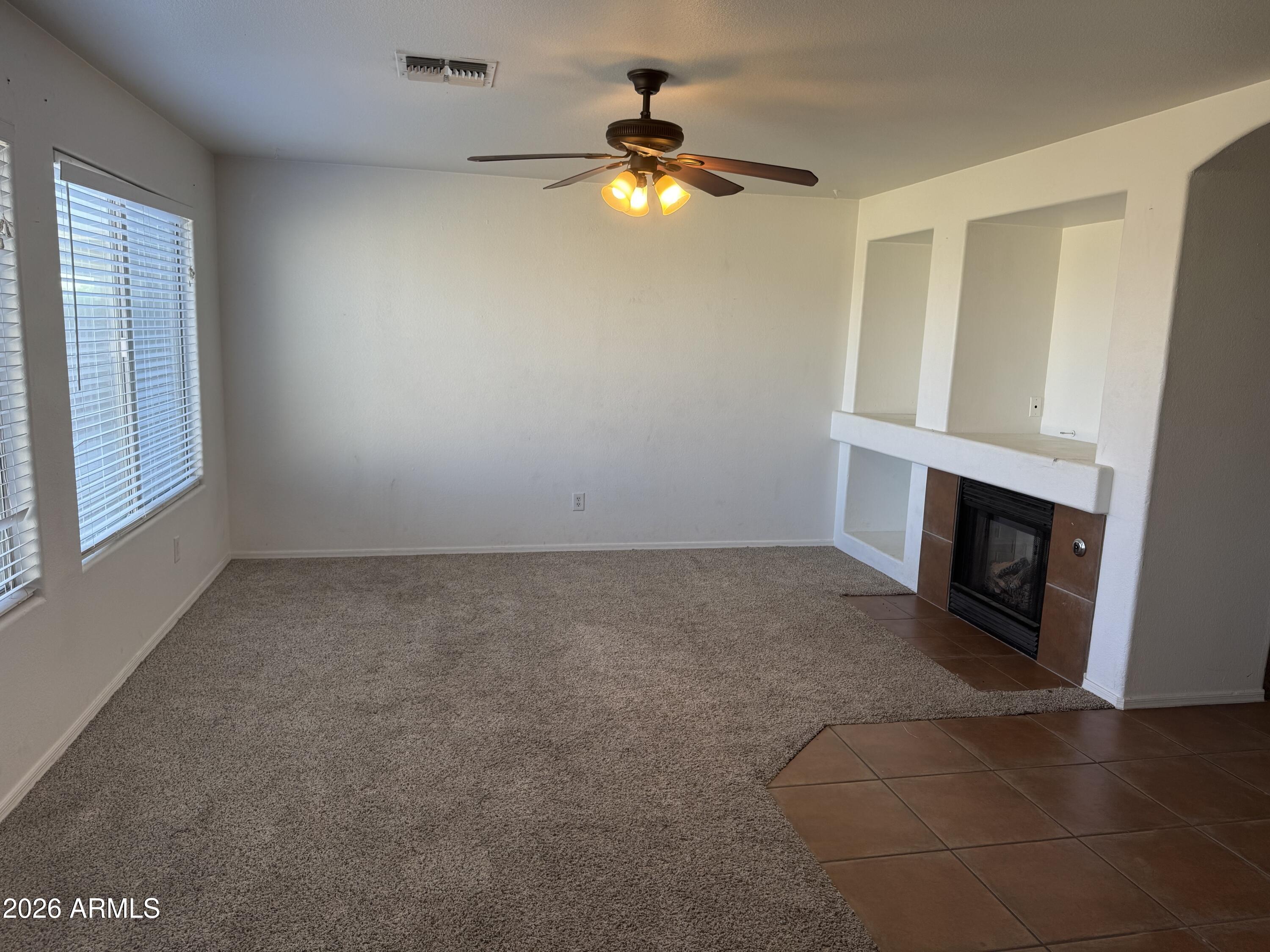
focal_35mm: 24
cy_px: 476
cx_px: 635
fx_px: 881
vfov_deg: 56.8
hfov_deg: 71.6
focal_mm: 6.76
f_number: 1.78
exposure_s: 1/120
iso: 80
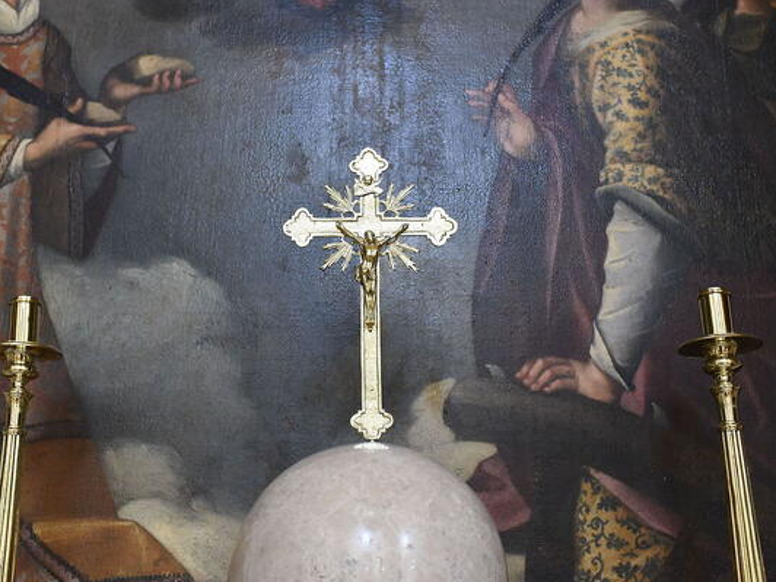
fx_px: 852
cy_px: 291
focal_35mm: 38
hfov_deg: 48.9
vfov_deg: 37.7
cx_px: 365
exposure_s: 1/60
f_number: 8
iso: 8000
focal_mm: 35
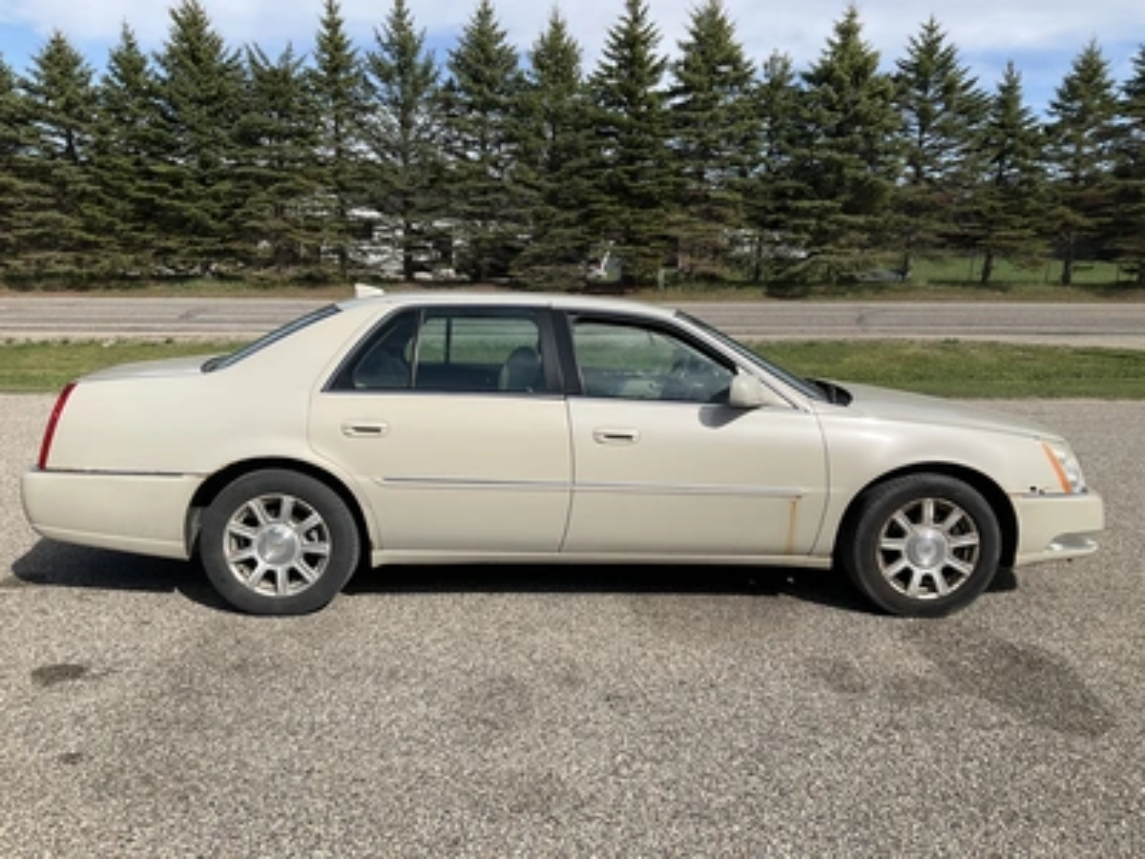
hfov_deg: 61.7
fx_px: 959
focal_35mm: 29
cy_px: 430
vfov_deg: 48.2
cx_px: 572
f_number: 1.8
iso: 25
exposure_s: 1/2227
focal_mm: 3
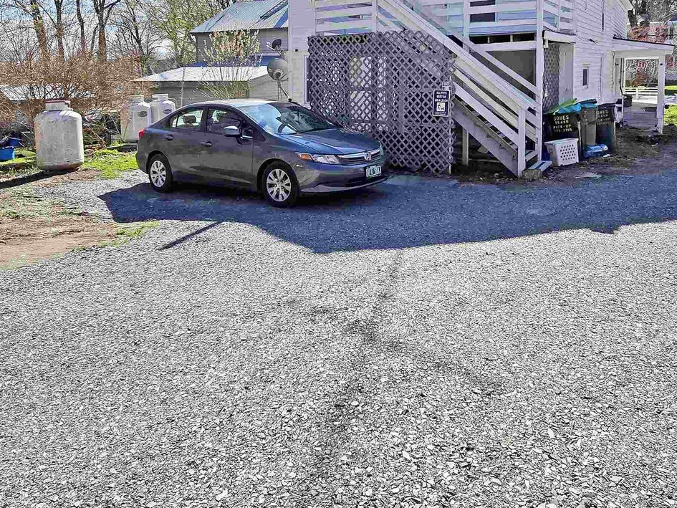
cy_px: 205
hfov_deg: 76.1
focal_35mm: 22
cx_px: 380
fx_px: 430
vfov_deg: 60.6
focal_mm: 2.2
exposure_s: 1/2686
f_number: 2.2
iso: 50
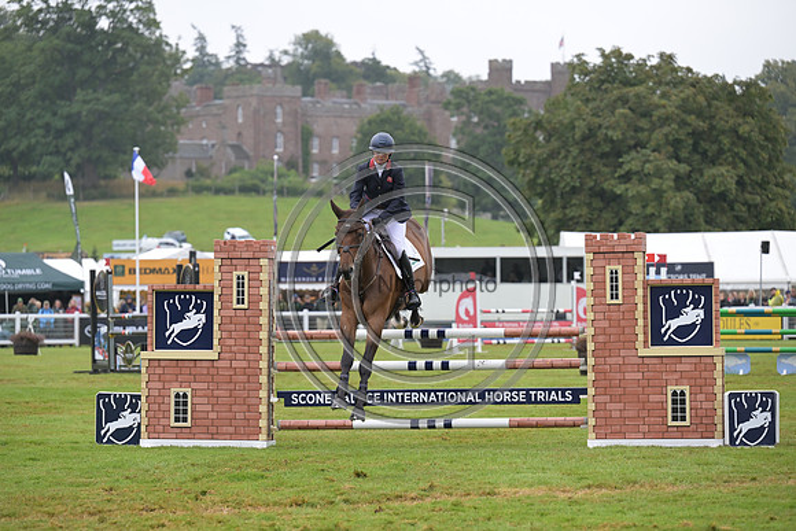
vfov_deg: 9.5
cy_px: 266
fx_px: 3207
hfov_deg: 14.2
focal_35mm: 145
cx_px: 398
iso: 900
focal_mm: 145
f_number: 4
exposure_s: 1/1250
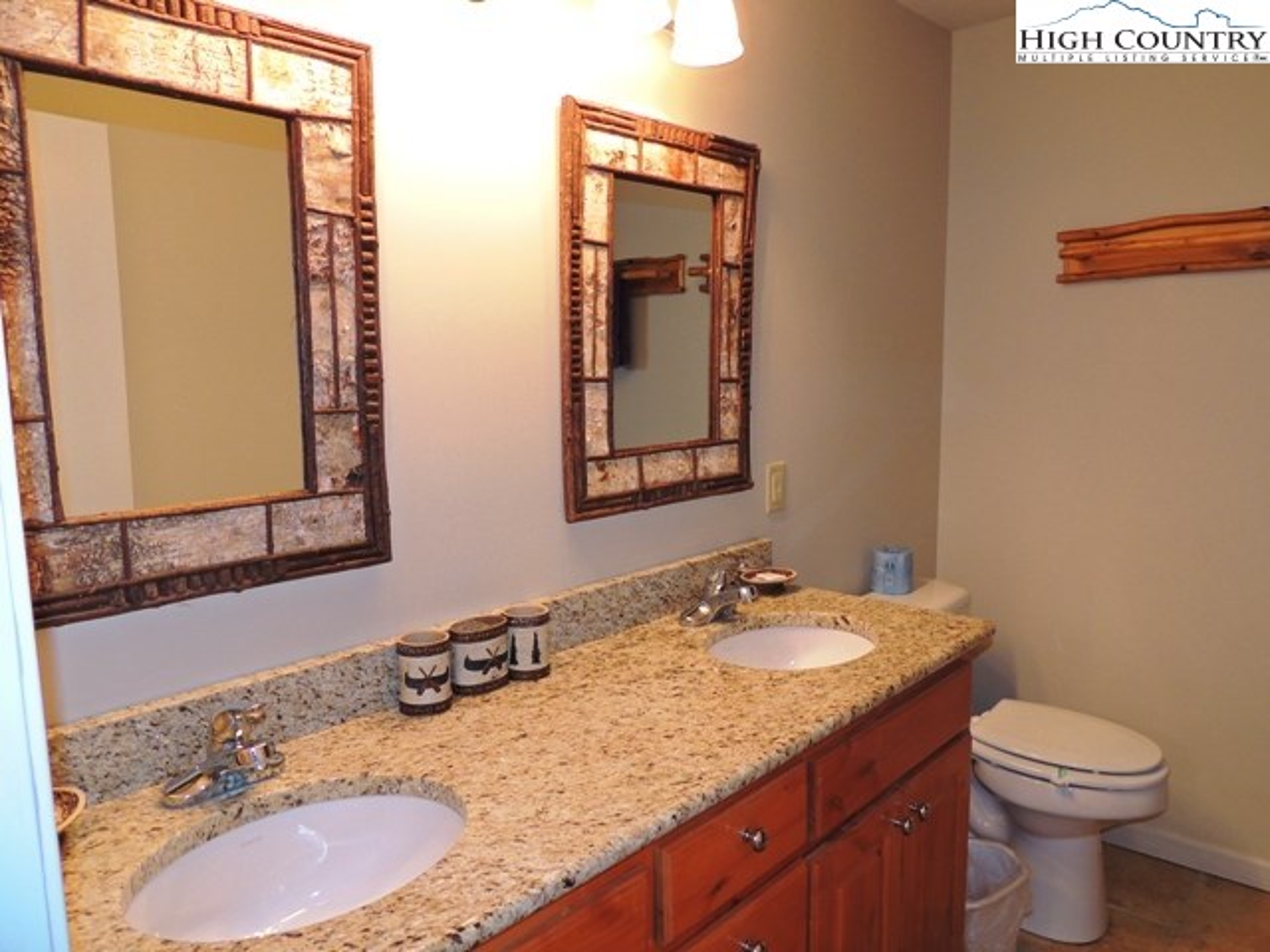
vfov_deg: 56.8
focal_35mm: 24
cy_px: 476
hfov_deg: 71.6
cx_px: 635
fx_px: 881
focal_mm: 4.3
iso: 180
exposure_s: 1/40
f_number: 3
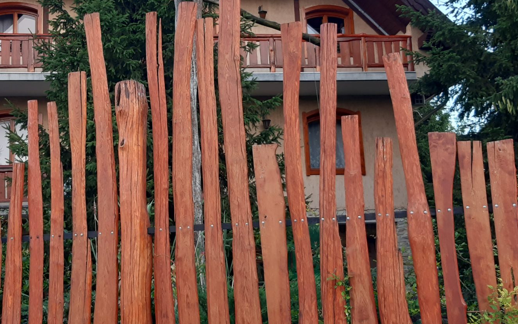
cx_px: 181
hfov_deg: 39.9
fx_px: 706
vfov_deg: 25.8
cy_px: 129
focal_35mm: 50
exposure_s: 1/100
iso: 64
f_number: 1.7
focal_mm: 3.92
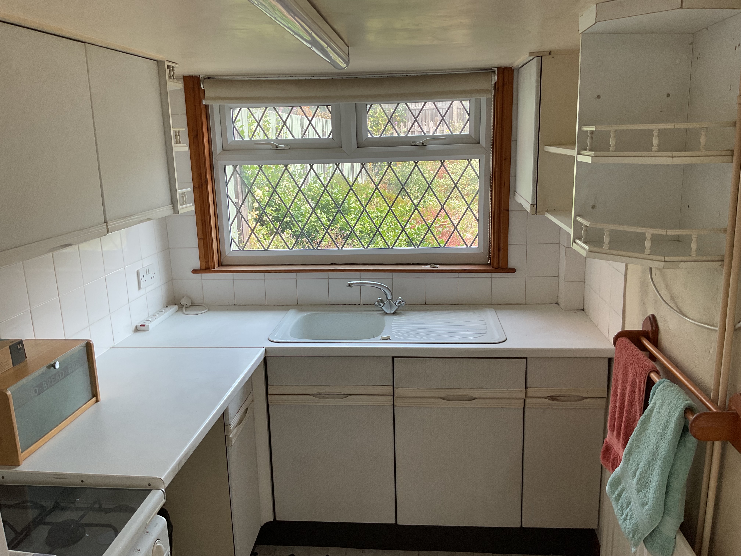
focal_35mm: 29
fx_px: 621
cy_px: 278
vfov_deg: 48.2
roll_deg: +2.1
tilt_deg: -12.5
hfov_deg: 61.7
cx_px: 370
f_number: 1.8
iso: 50
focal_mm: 3
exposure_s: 1/120
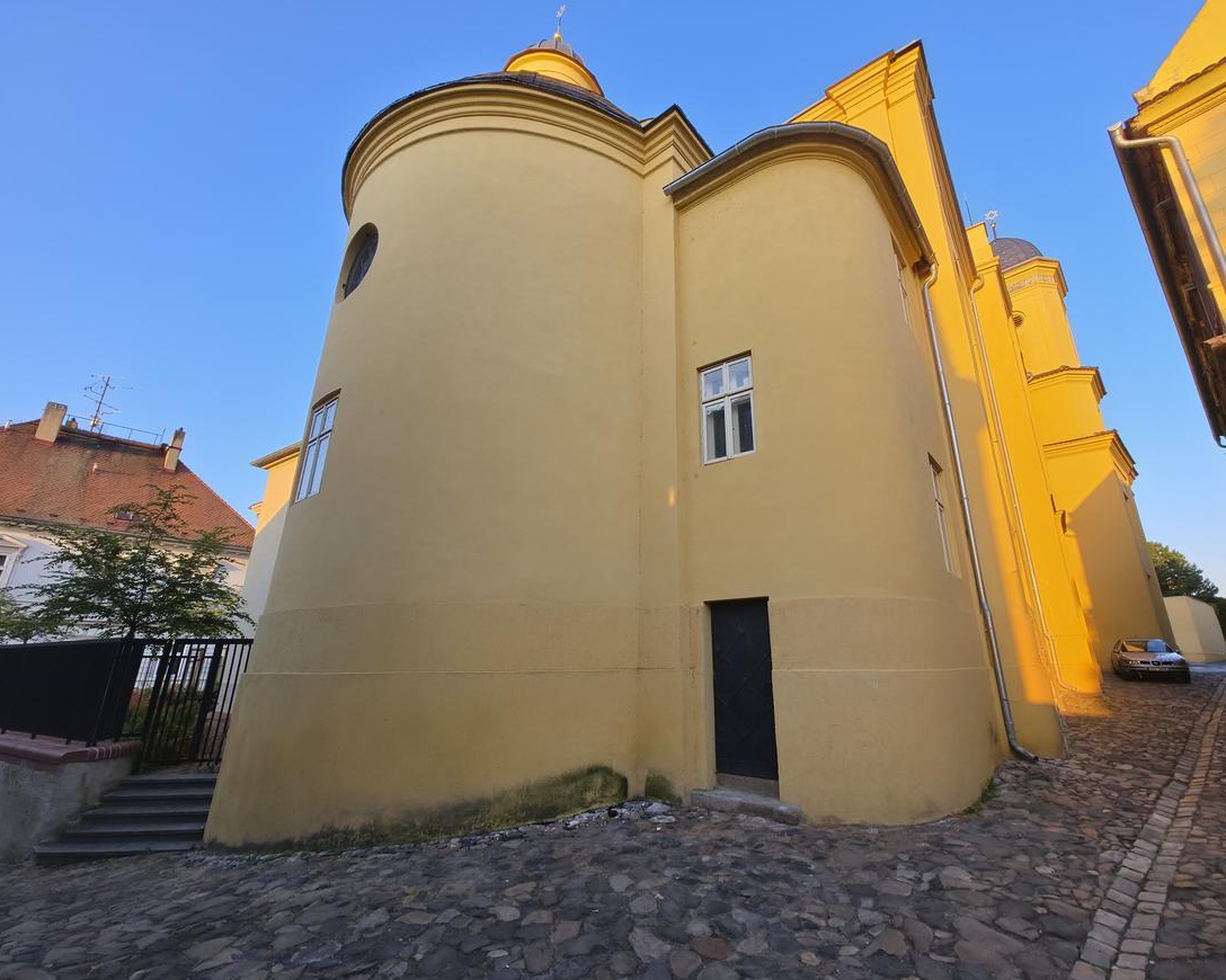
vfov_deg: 88.0
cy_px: 492
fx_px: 508
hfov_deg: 100.5
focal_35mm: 14
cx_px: 663
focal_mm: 2.2
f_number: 1.9
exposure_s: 1/212
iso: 16
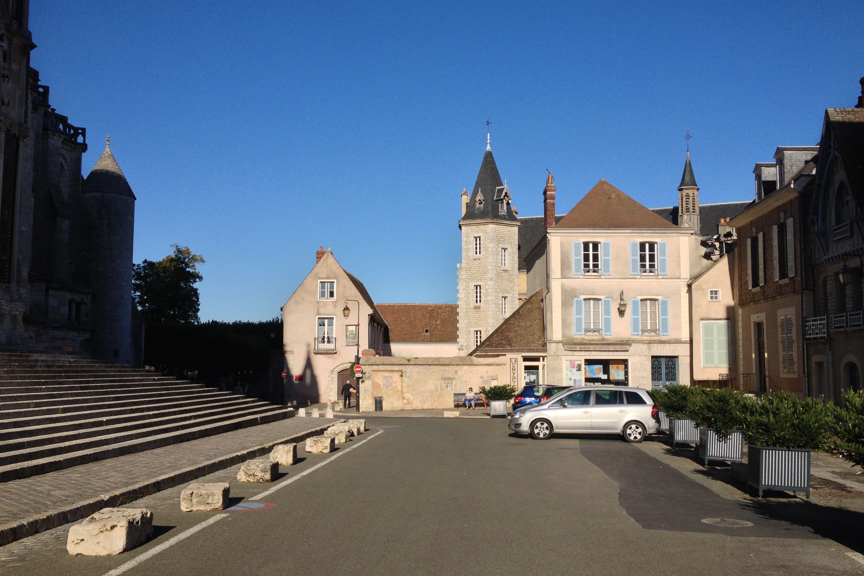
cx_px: 467
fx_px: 960
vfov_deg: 33.4
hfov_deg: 48.4
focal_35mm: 40
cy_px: 294
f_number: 2.4
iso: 50
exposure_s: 1/2513
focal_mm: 4.28
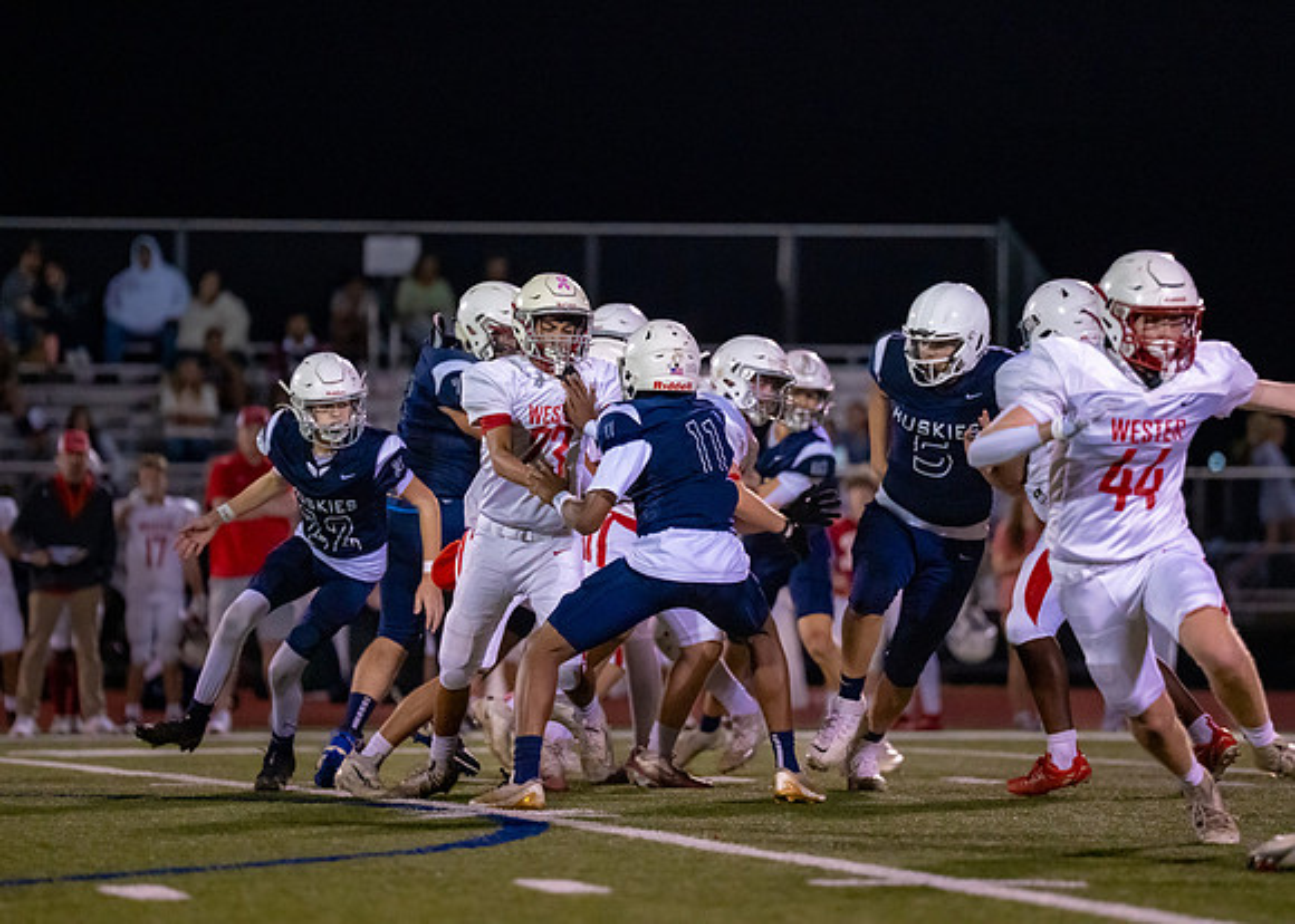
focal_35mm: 249
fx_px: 9144
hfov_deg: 8.1
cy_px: 380
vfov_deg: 5.8
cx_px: 628
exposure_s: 1/1000
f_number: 2.8
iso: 6400
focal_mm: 200
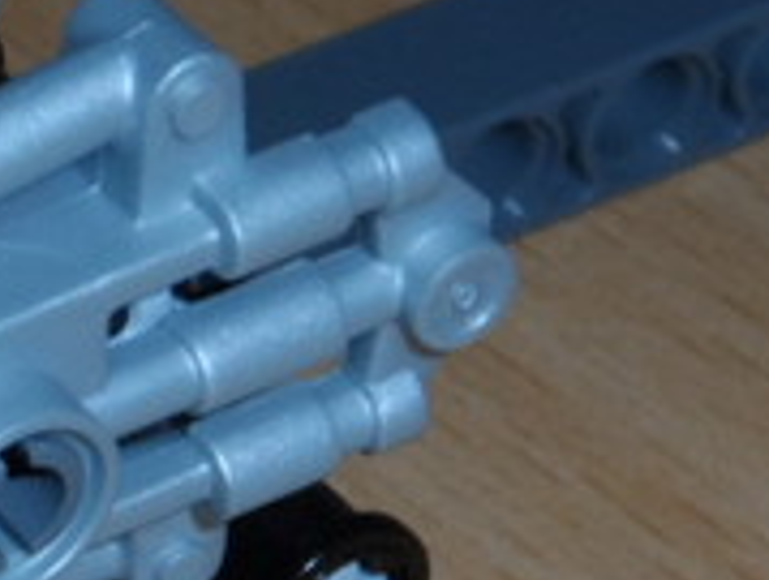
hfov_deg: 6.3
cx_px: -189
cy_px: 634
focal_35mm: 311
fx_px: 6923
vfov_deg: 4.8
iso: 100
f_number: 4.2
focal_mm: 10.2
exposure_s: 1/45
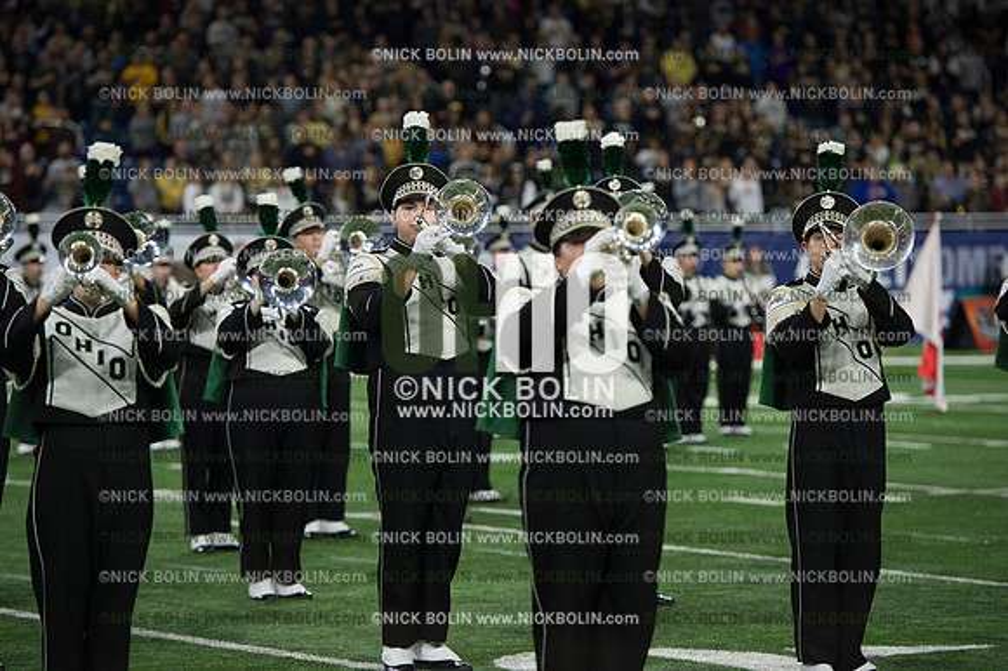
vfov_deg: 8.6
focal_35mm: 160
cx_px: 504
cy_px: 336
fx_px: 4477
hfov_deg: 12.8
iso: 2500
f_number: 3.5
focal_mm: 160
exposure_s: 1/2000
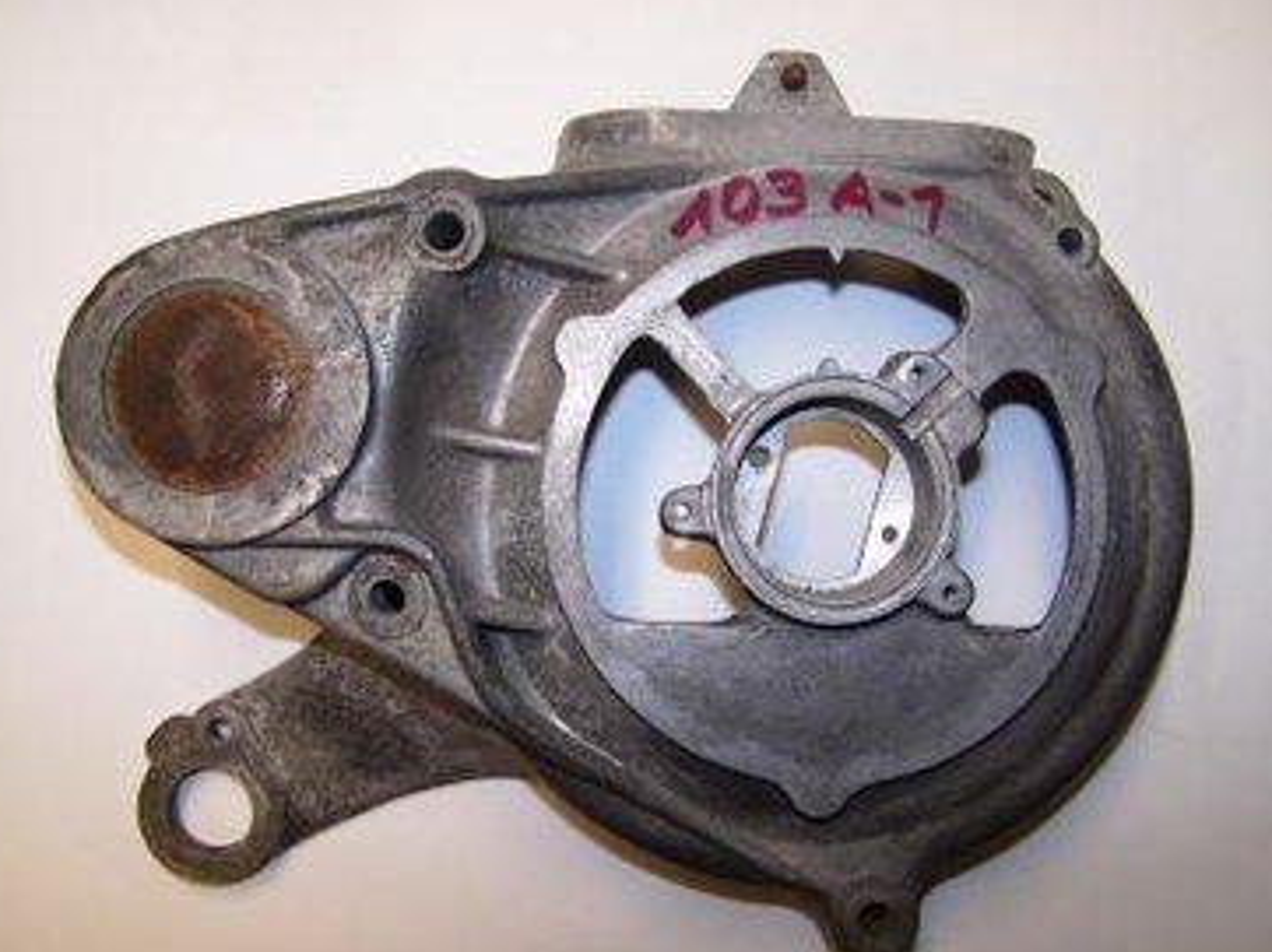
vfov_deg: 34.3
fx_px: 1542
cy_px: 499
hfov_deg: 44.8
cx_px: 650
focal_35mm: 42
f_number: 2.8
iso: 140
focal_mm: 6.3
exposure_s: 1/60
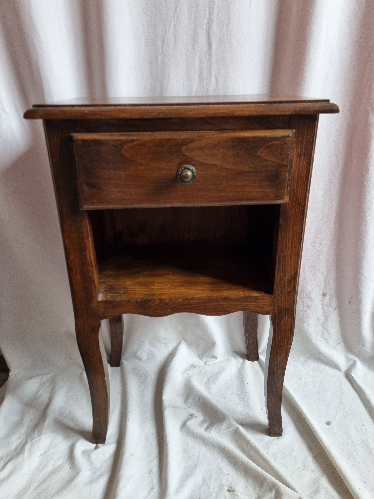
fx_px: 375
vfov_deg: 67.3
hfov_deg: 53.1
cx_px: 187
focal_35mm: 26
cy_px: 250
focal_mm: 5.4
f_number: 1.8
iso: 200
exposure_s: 1/100
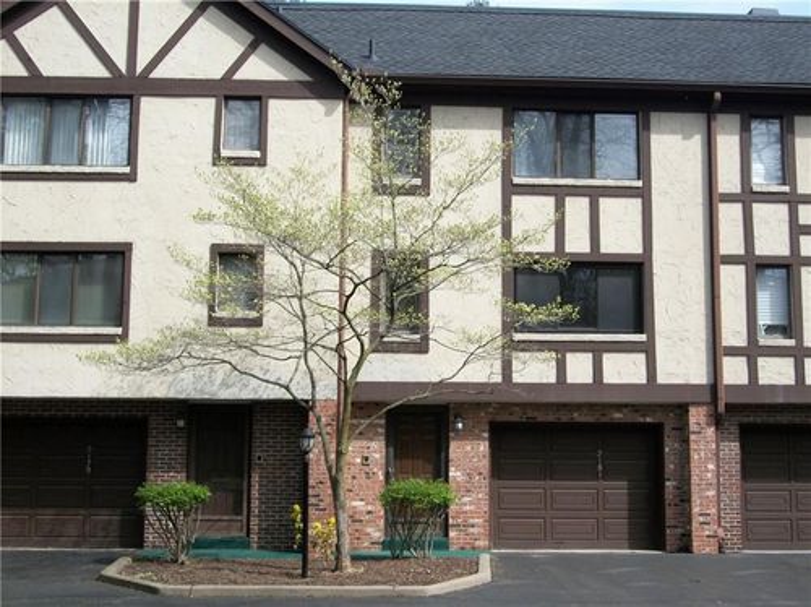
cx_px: 406
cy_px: 304
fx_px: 1170
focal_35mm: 50
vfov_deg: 29.1
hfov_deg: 38.2
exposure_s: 1/500
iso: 80
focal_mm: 8.8
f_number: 3.6
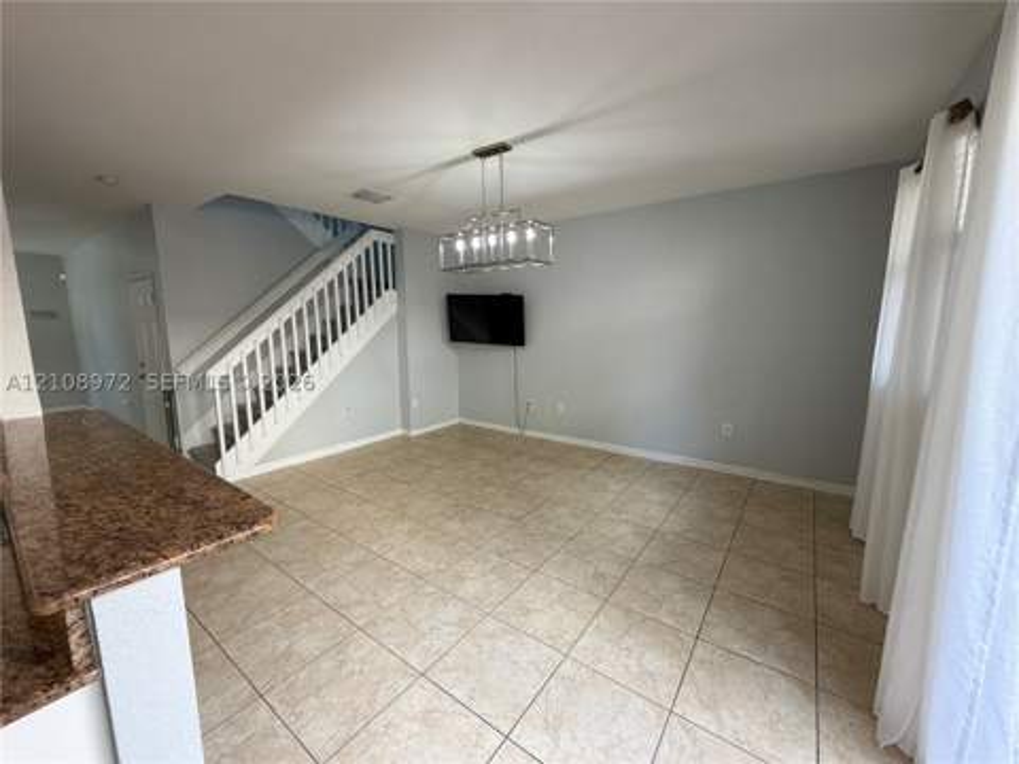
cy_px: 382
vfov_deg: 85.7
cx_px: 510
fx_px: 412
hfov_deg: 102.1
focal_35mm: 14
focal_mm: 2.22
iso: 160
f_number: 2.2
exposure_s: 1/120
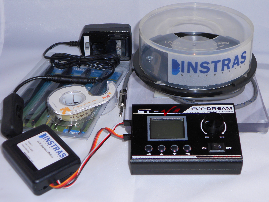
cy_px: 101
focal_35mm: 56
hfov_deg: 34.3
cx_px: 134
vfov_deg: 26.1
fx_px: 435
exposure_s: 1/60
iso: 80
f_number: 4.9
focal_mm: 10
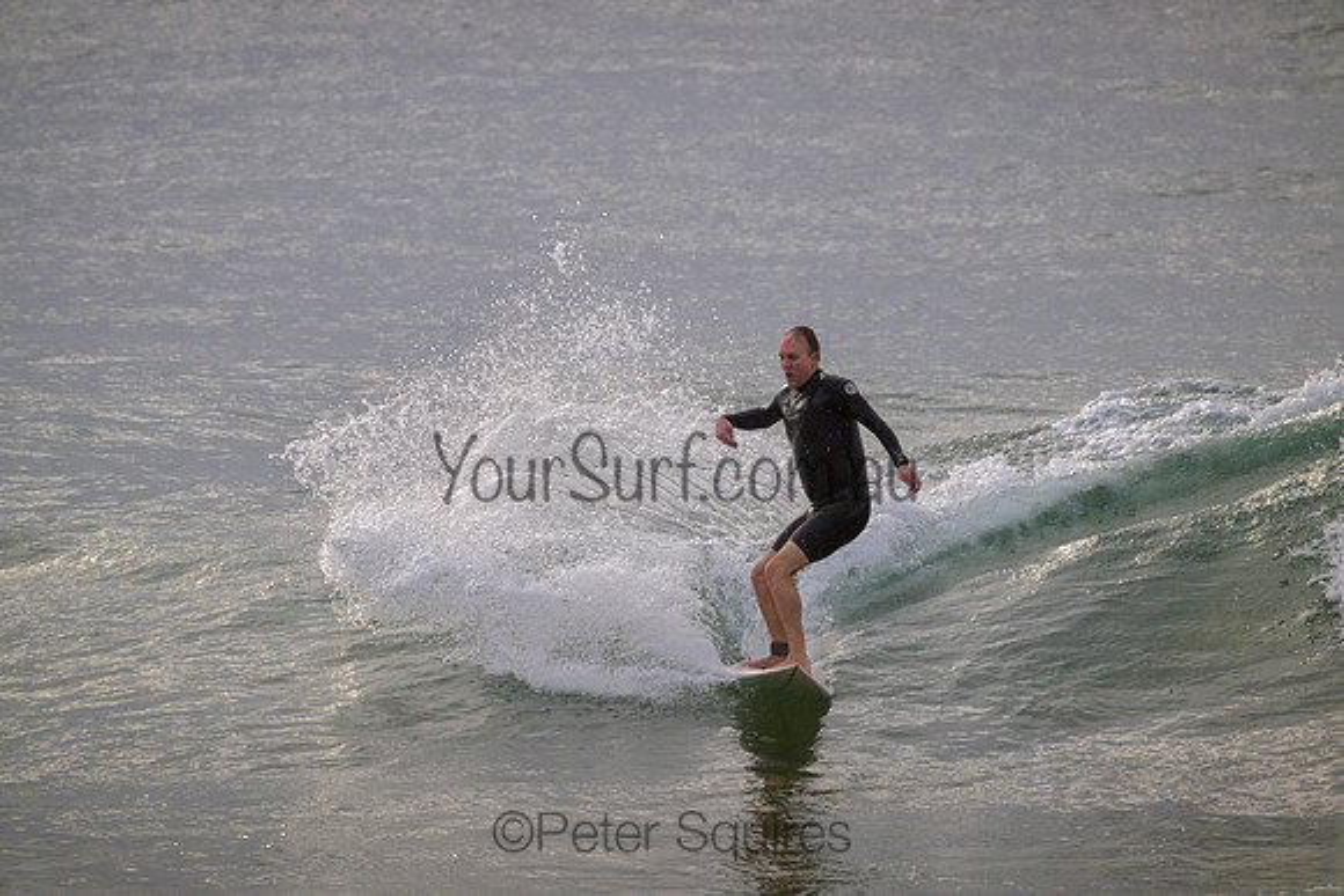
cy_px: 448
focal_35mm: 800
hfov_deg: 2.6
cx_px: 672
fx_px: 29872
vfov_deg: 1.7
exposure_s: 1/2000
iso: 1250
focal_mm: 800
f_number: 11
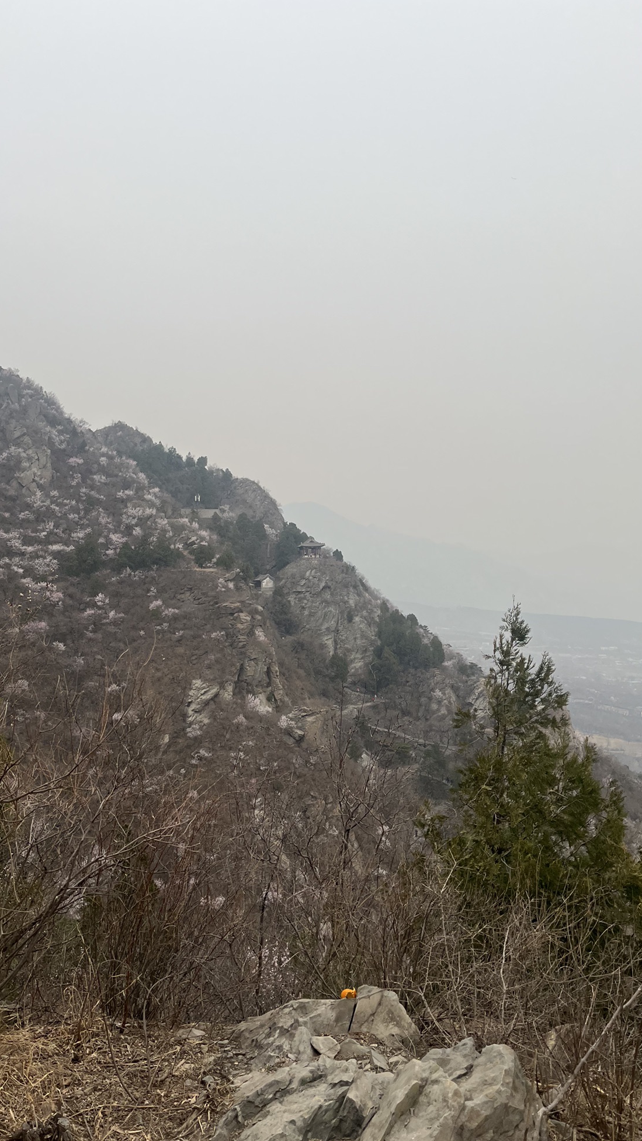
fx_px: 878
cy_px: 583
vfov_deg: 66.1
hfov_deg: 40.1
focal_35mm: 29
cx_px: 276
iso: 50
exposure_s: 1/2179
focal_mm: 5.1
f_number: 1.6
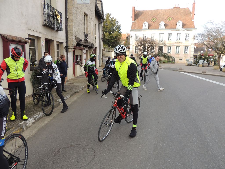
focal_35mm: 24
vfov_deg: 56.8
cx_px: 112
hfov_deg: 71.6
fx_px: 156
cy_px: 84
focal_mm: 4.3
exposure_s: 1/200
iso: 100
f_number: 3
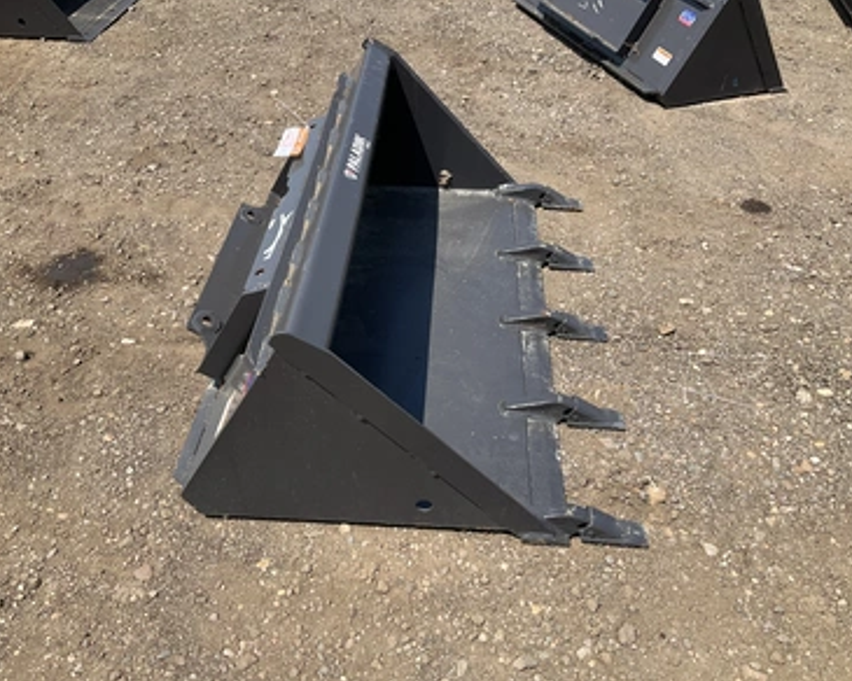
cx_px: 434
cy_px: 334
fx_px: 782
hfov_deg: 57.2
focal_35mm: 31
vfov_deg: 47.1
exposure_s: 1/1412
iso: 25
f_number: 1.8
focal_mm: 3
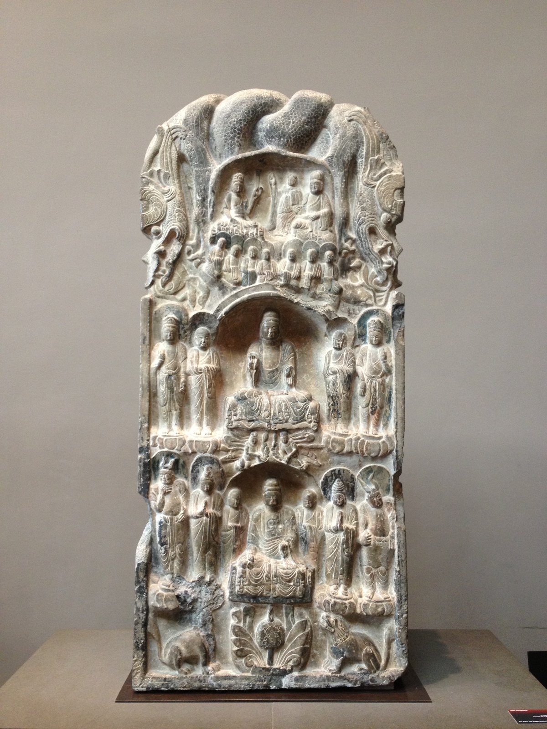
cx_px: 274
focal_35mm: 35
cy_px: 364
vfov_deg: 52.6
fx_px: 737
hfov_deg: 40.7
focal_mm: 4.28
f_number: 2.4
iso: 125
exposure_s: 1/20
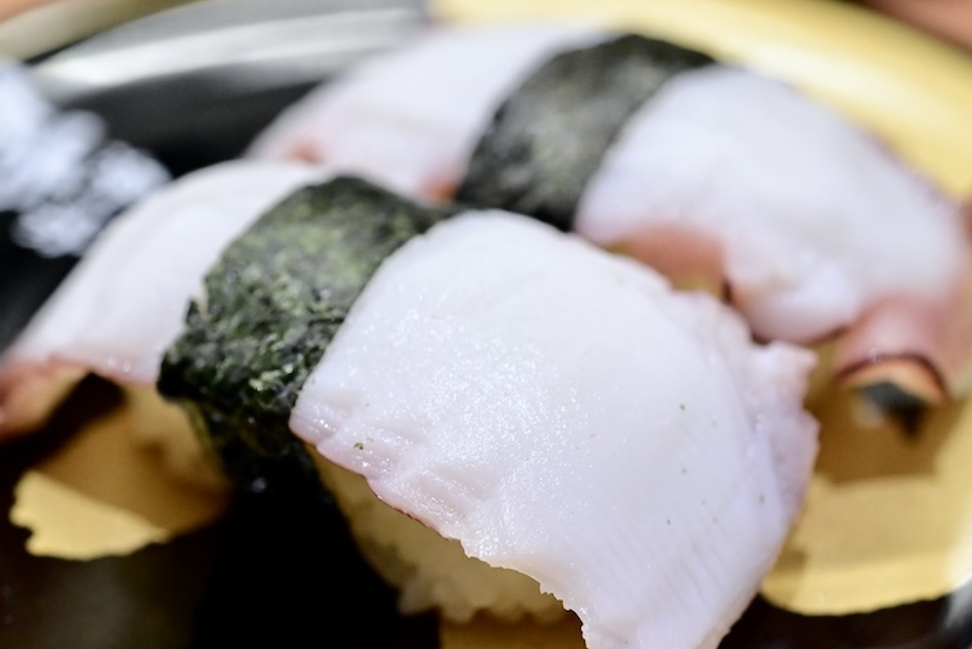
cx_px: 487
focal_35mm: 85
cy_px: 375
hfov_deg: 23.9
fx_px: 2295
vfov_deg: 16.1
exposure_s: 1/1000
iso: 6400
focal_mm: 60
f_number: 5.6
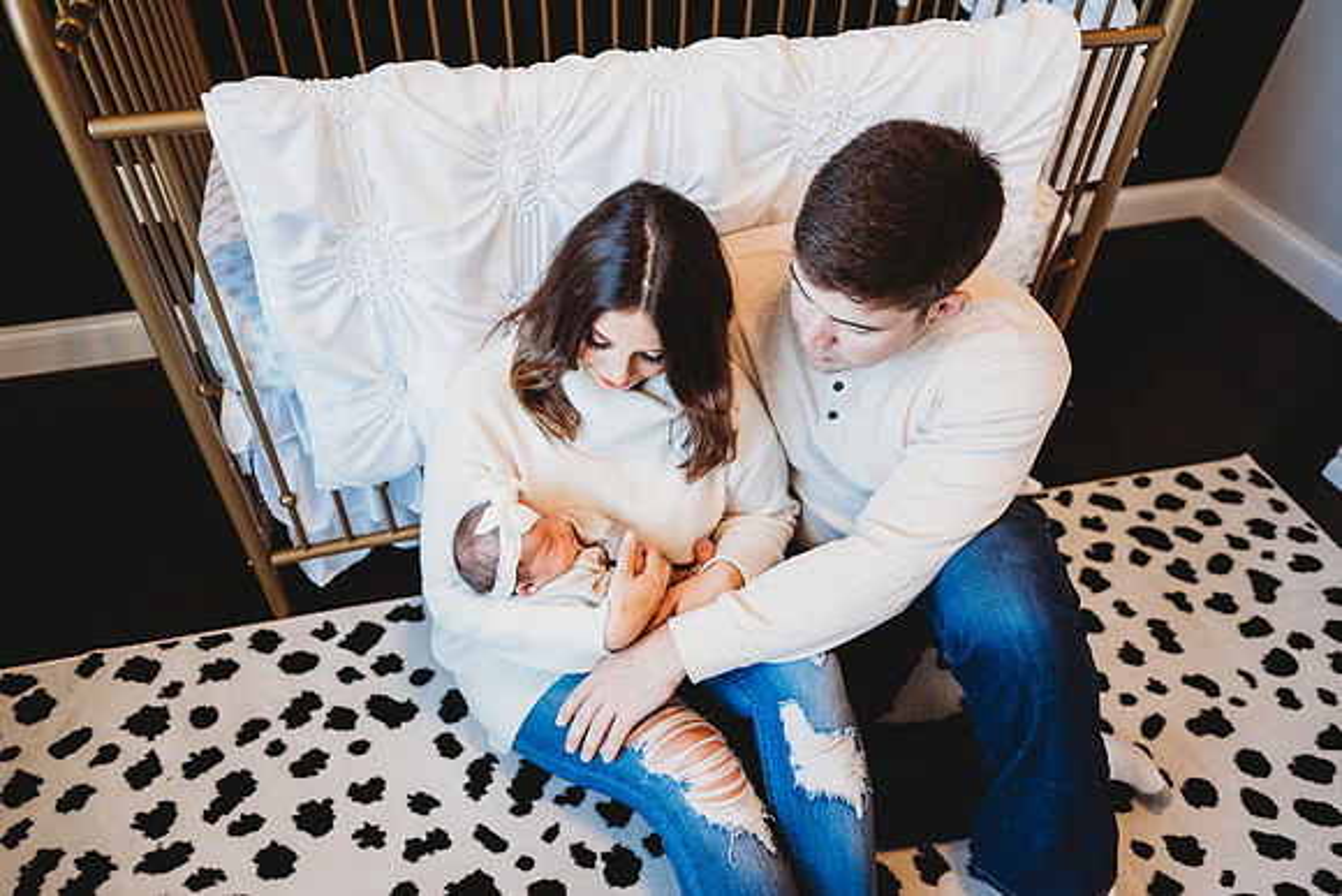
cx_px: 671
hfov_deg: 73.7
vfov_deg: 53.2
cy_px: 448
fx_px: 895
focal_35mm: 24
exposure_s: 1/200
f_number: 2
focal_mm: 24
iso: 320
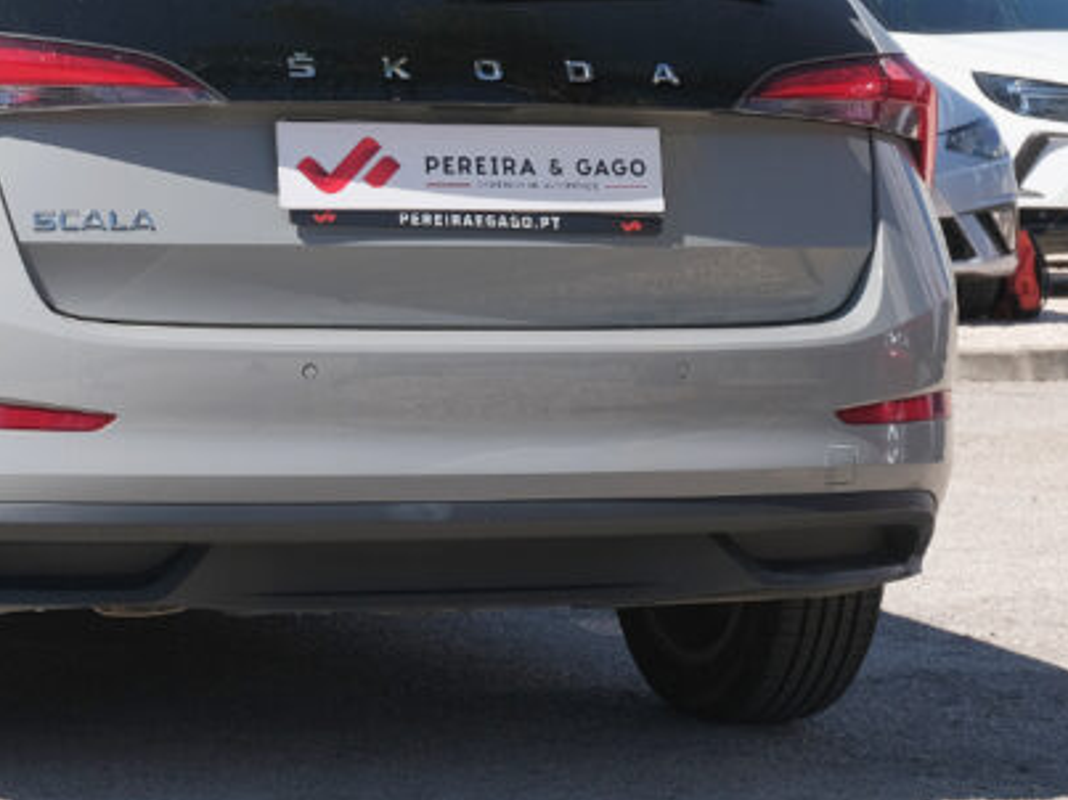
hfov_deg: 14.9
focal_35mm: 132
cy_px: 139
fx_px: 4071
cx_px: 231
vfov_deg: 11.2
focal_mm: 36.3
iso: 160
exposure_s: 1/250
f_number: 9
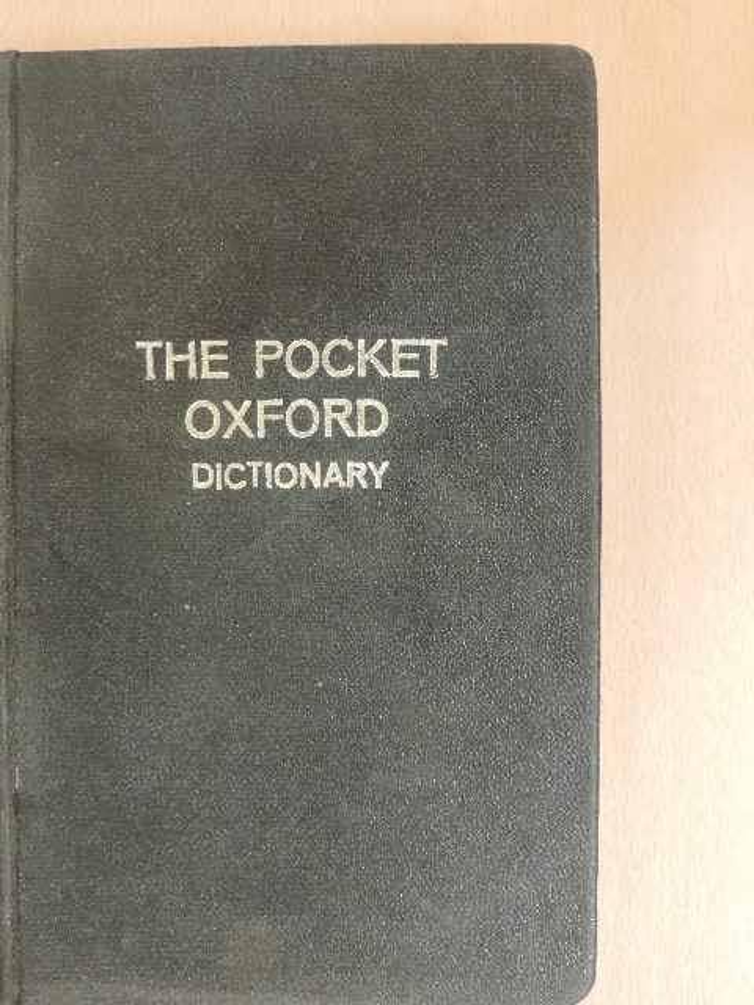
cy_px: 502
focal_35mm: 50
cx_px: 377
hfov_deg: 29.1
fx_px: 1452
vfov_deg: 38.2
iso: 800
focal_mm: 8.9
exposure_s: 1/8
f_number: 5.1
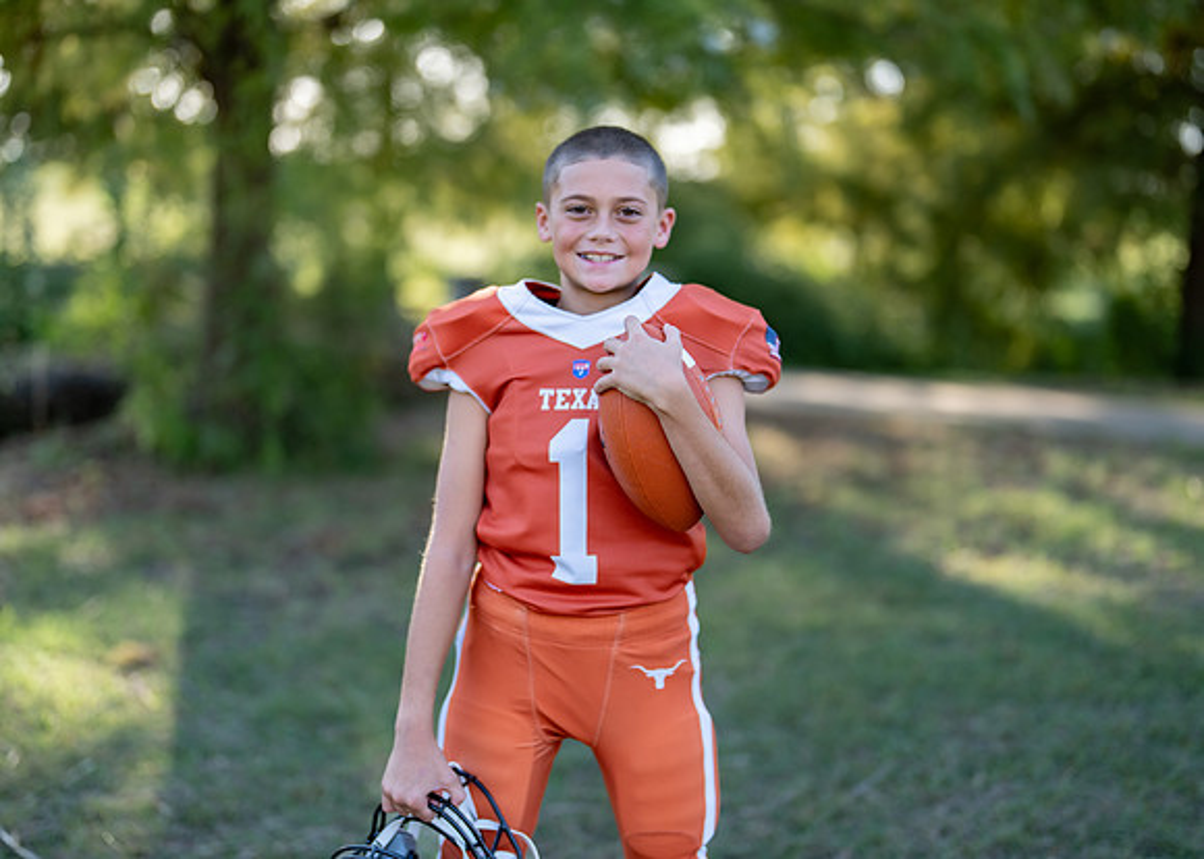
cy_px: 430
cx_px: 602
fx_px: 1791
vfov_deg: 27.0
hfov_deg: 37.2
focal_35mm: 52
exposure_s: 1/1250
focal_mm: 50
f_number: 1.2
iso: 100
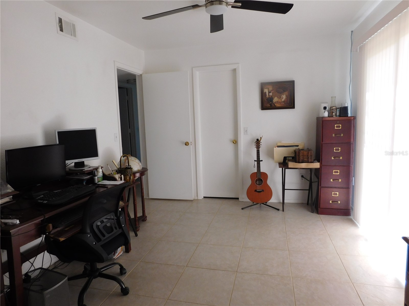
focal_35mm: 23
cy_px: 153
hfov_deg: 73.9
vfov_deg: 58.9
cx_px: 204
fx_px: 272
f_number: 3
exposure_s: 1/30
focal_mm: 4
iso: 160
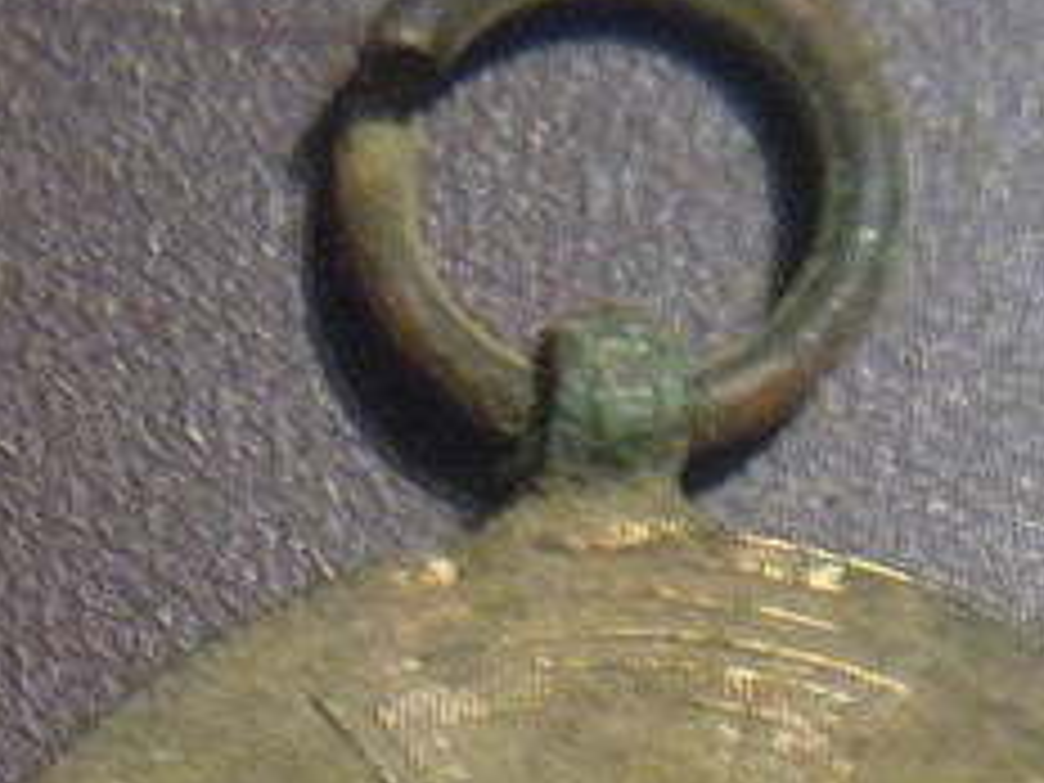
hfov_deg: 15.8
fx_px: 3740
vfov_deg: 11.5
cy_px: 1143
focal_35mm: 124
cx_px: 256
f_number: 3.5
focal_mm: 6.3
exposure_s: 1/8
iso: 621
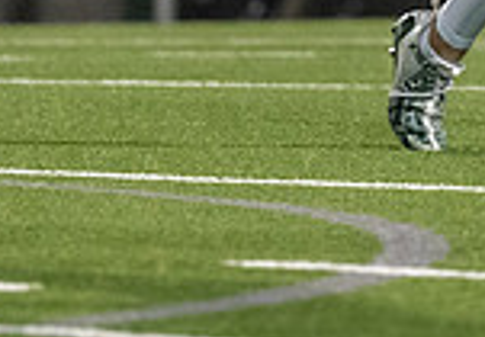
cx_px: 367
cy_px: -347
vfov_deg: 1.1
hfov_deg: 1.6
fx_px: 17816
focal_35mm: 1305
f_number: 2.8
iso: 3200
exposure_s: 1/1250
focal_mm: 200
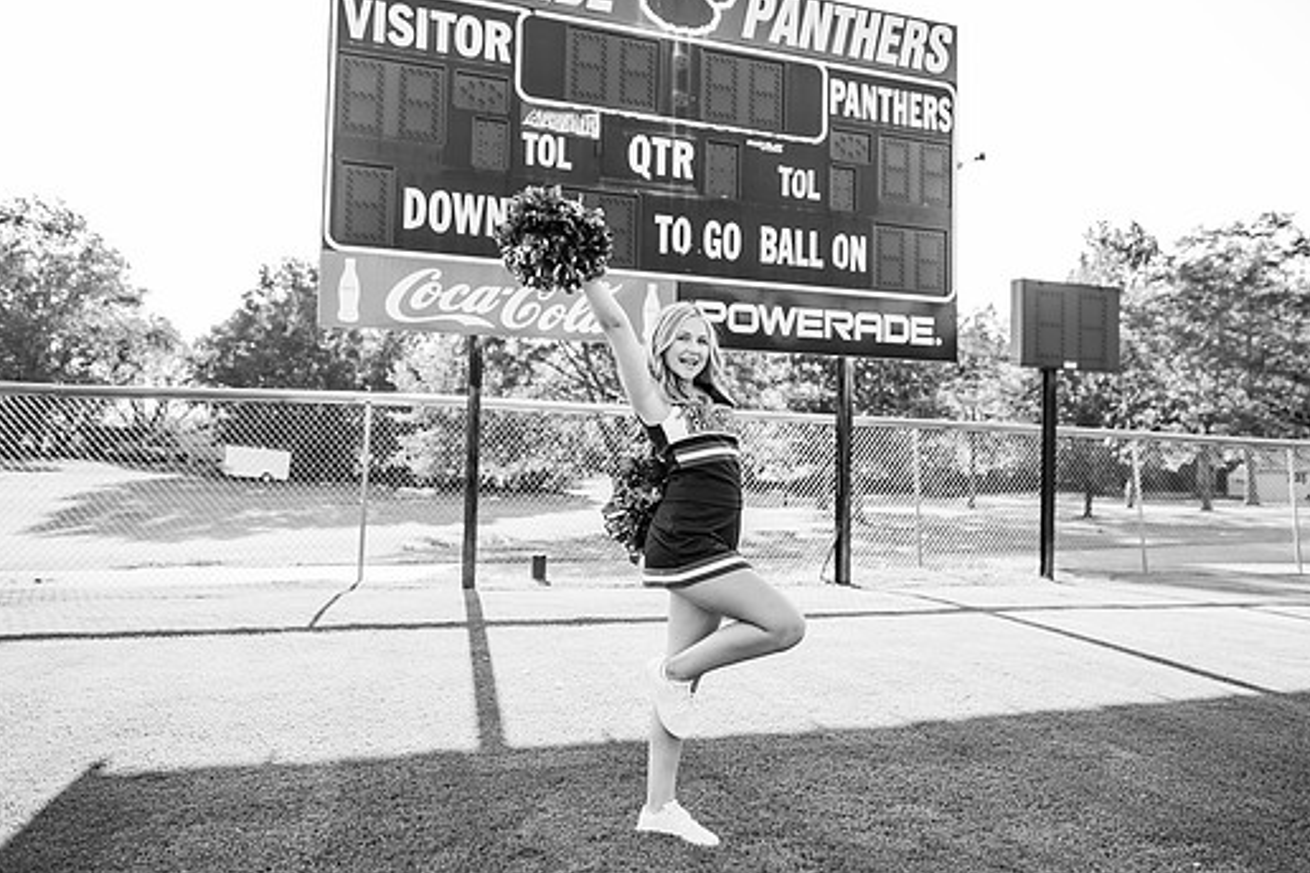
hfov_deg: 67.4
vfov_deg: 47.9
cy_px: 412
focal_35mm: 27
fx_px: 982
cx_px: 680
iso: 200
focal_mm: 24
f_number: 2.8
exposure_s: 1/640
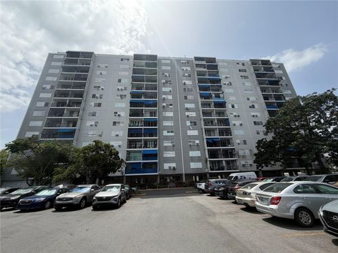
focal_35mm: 14
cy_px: 126
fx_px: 137
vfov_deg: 85.7
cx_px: 169
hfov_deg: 102.1
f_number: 2.2
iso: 32
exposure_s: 1/1125
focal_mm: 2.22
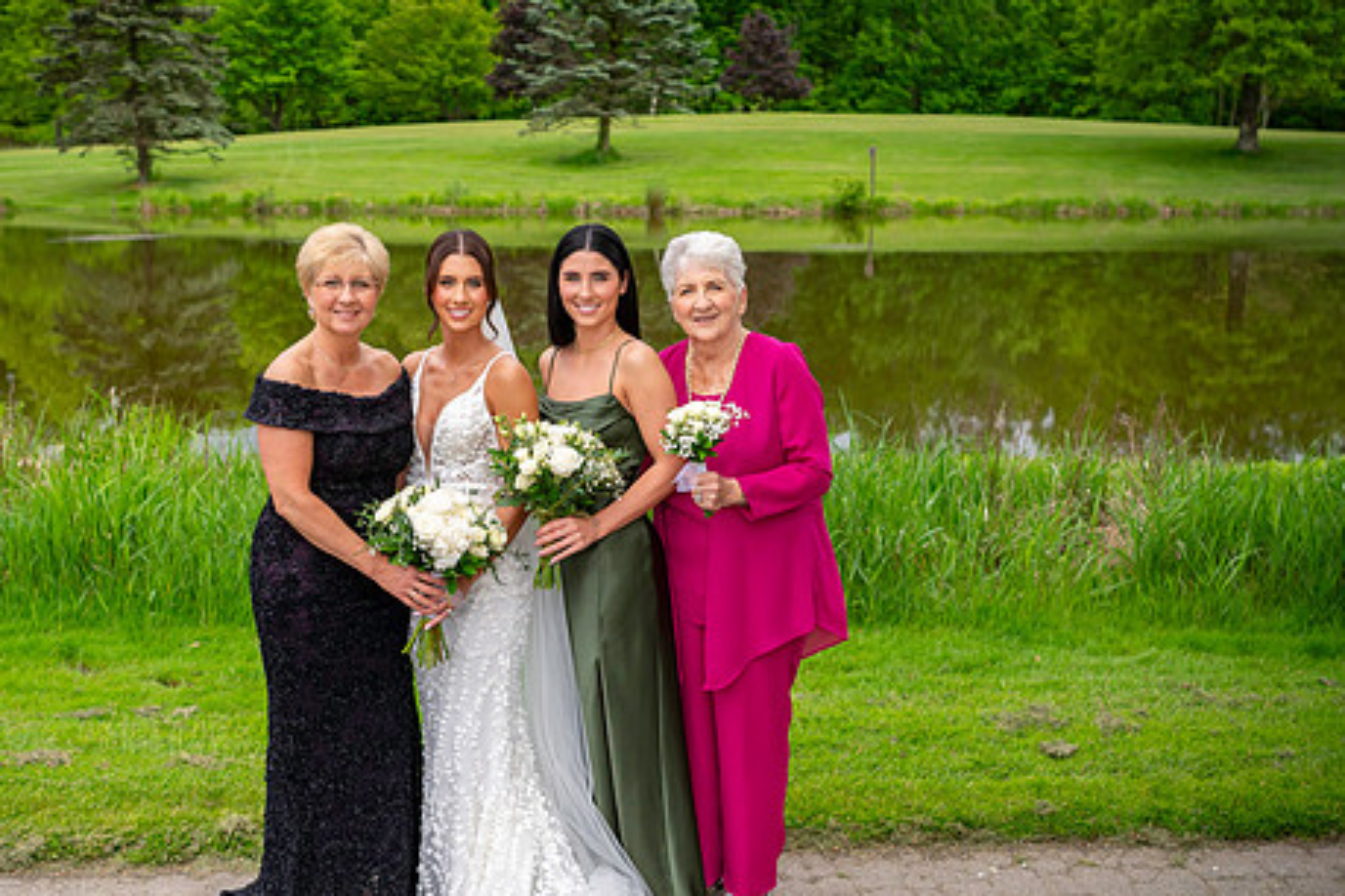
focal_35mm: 44
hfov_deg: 44.4
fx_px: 1644
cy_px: 476
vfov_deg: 30.5
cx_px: 606
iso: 640
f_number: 3.2
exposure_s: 1/3200
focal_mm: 29
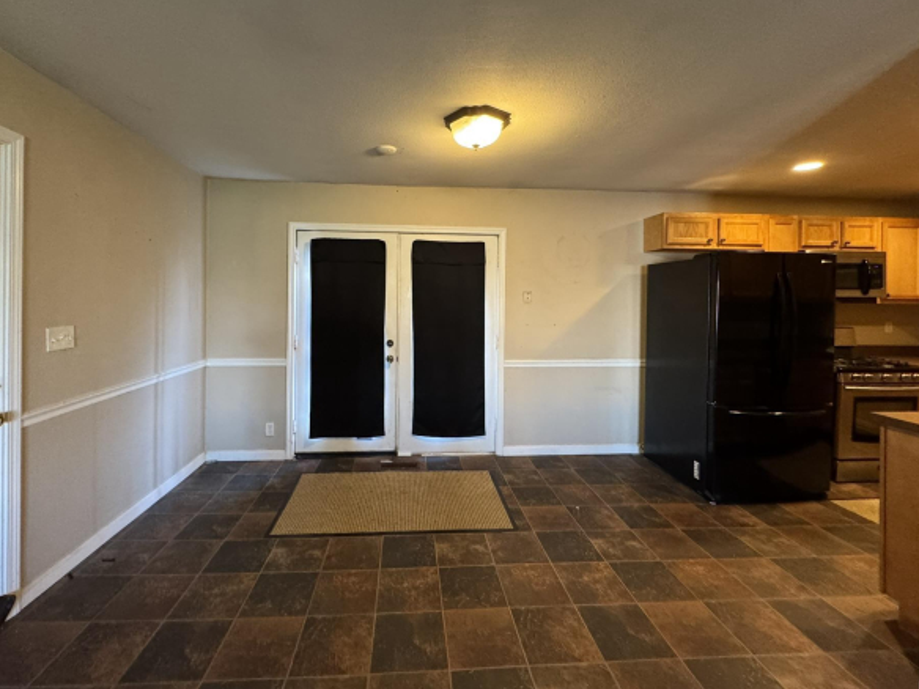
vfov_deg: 77.8
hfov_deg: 94.4
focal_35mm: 16
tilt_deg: +0.5
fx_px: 425
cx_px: 434
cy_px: 304
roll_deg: +0.5
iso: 500
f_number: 2.2
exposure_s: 1/60
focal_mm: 2.22
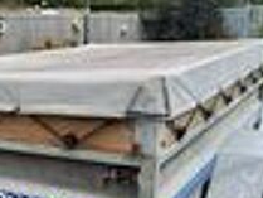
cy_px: 217
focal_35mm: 55
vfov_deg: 24.8
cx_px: 57
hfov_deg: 34.0
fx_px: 418
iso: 52
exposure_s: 1/420
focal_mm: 5.24
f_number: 1.7
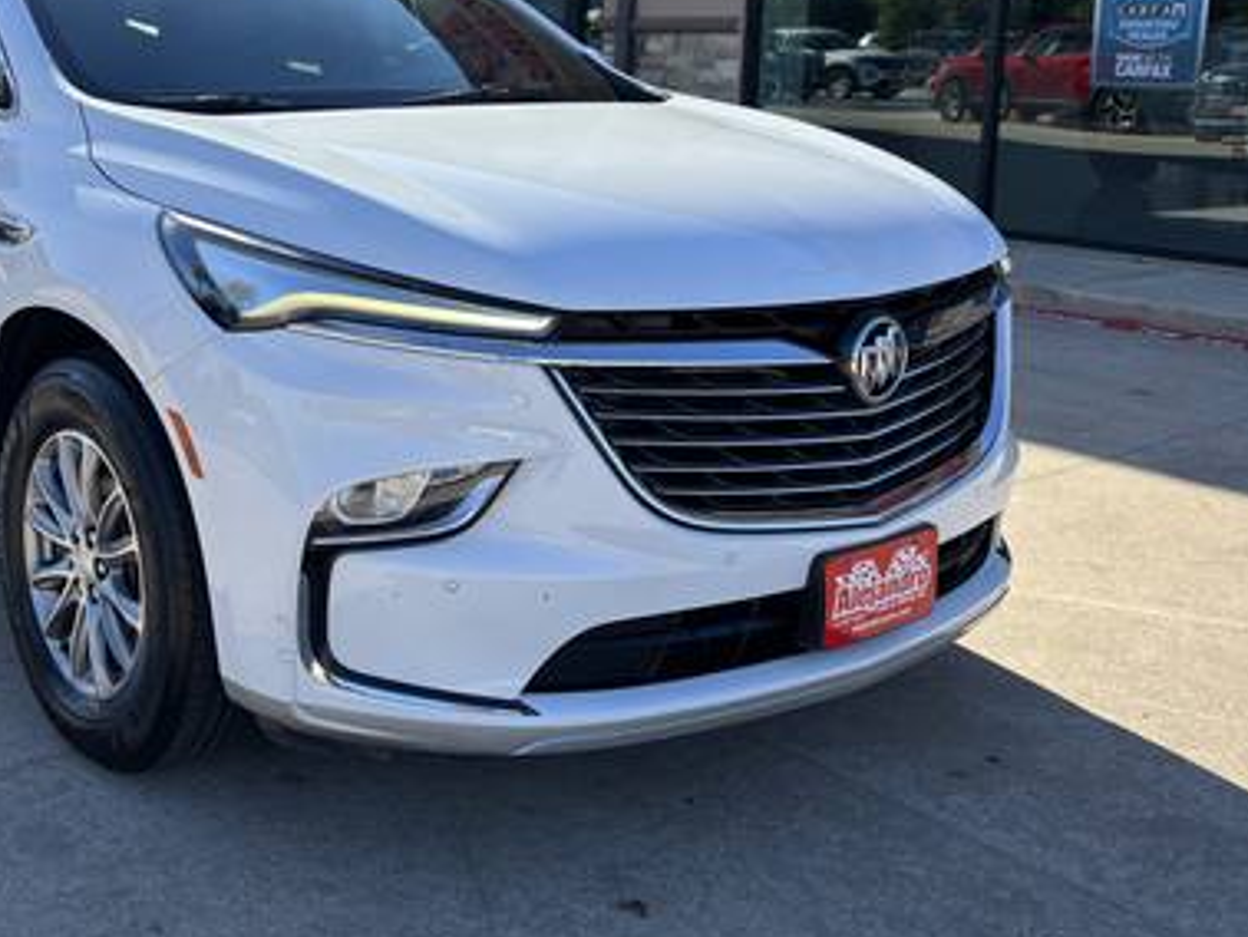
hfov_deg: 41.9
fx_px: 1587
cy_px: 267
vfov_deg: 32.5
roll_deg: -1.2
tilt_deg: -8.7
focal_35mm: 44
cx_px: 350
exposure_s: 1/1667
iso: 50
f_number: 1.6
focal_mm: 5.96
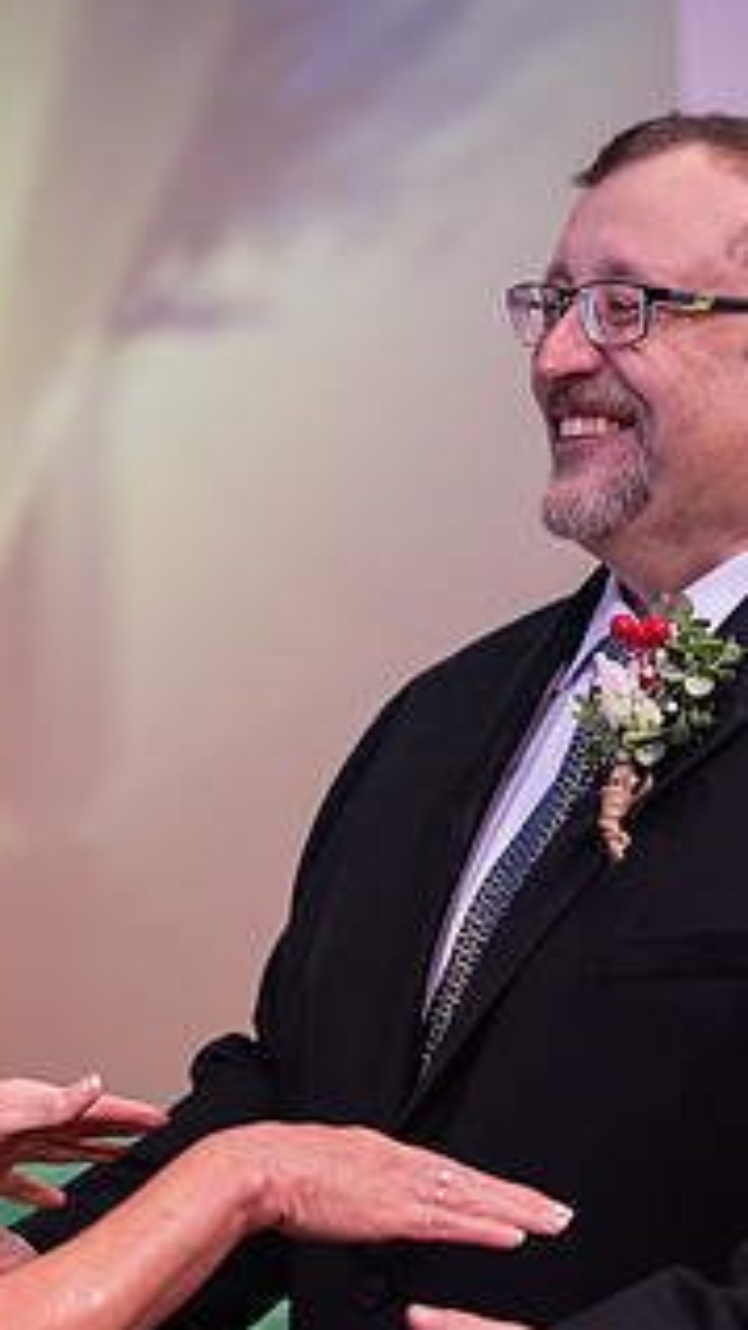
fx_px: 8211
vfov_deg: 9.3
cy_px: 763
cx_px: 288
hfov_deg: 5.2
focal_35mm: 233
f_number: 2.8
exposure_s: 1/200
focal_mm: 122
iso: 800
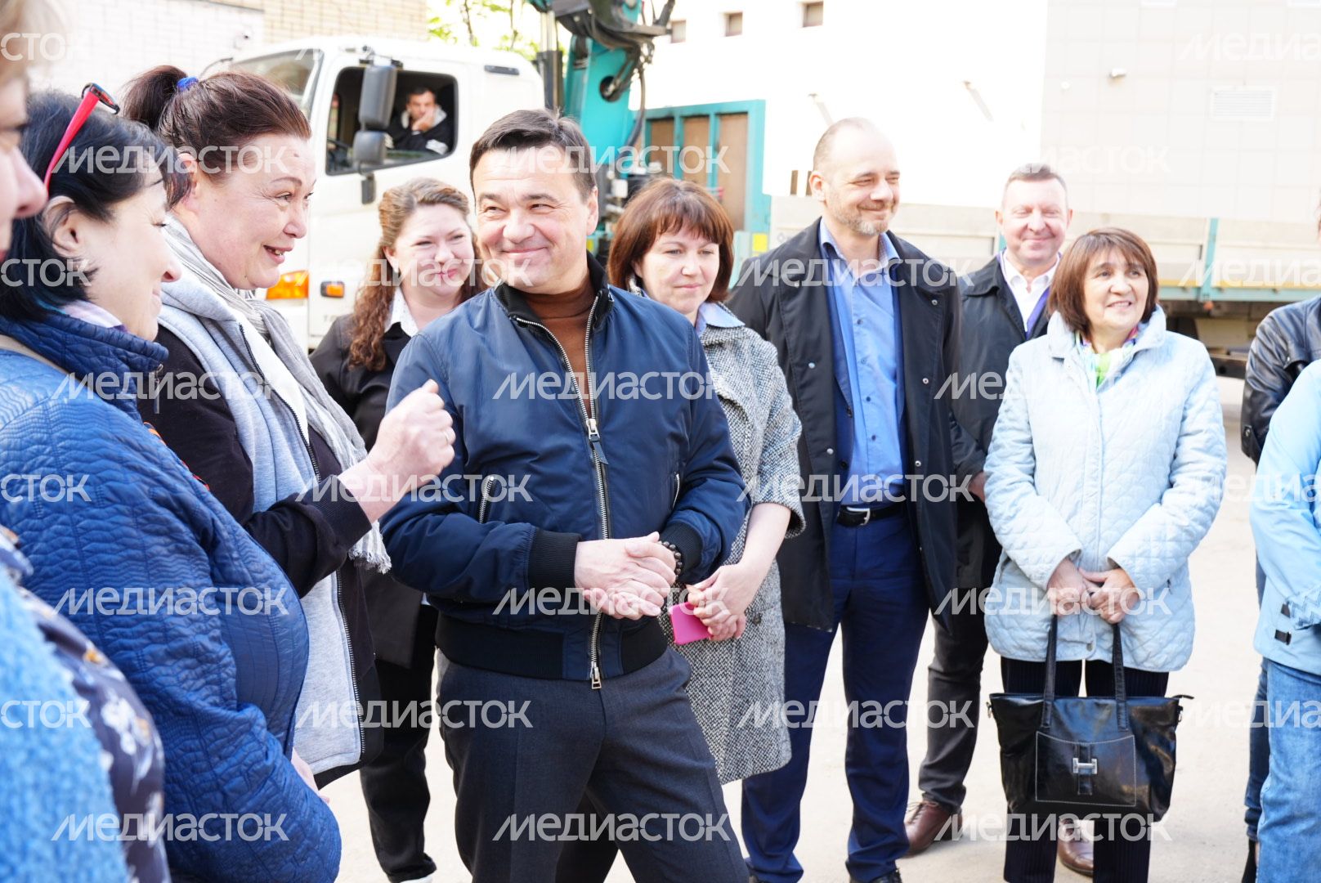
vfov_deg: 32.7
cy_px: 442
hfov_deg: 47.4
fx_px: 1506
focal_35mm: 41
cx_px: 660
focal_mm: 41
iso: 1000
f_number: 6.3
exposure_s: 1/200
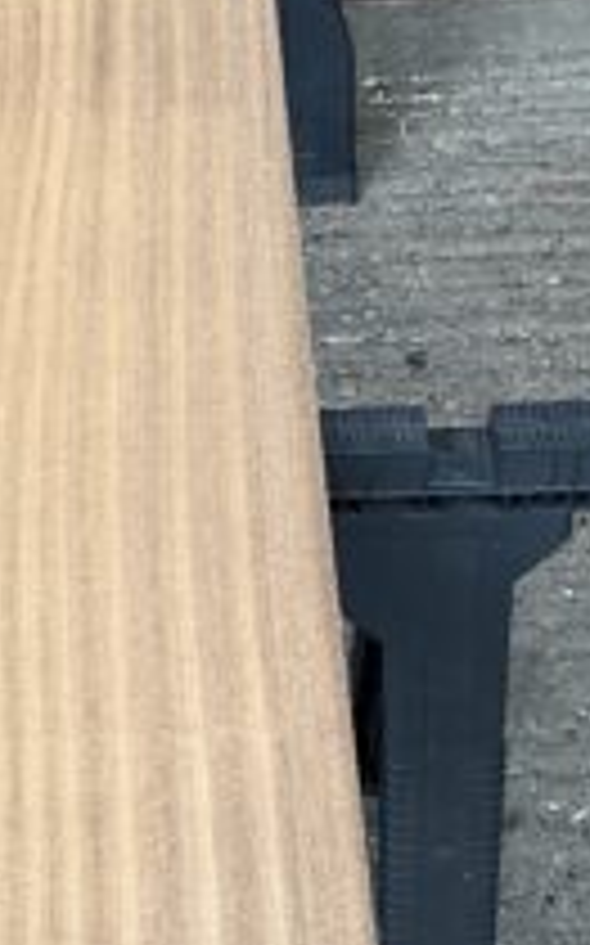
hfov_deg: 16.6
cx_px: 104
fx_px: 2009
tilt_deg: -51.3
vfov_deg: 26.4
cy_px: 344
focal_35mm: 78
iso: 32
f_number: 1.8
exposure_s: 1/100
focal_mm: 3
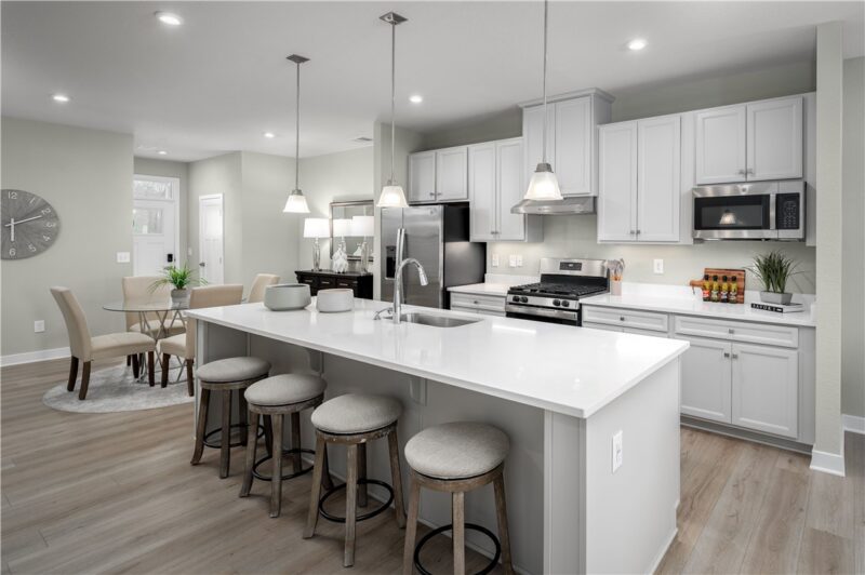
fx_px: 456
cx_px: 432
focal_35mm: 19
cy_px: 288
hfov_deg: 87.0
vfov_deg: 64.5
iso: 320
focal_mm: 19
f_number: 7.1
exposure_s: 1/200
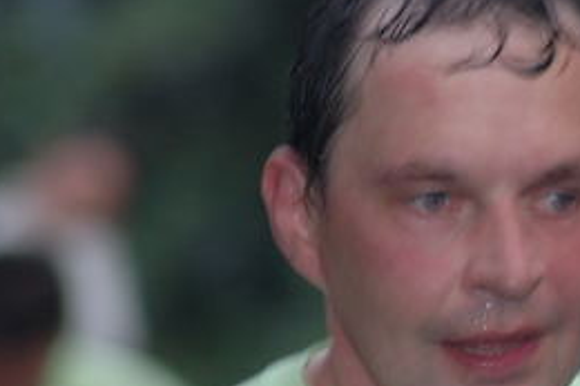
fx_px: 15714
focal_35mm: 976
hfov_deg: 2.1
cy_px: 231
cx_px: 544
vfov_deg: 1.4
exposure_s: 1/90
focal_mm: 300
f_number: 5.6
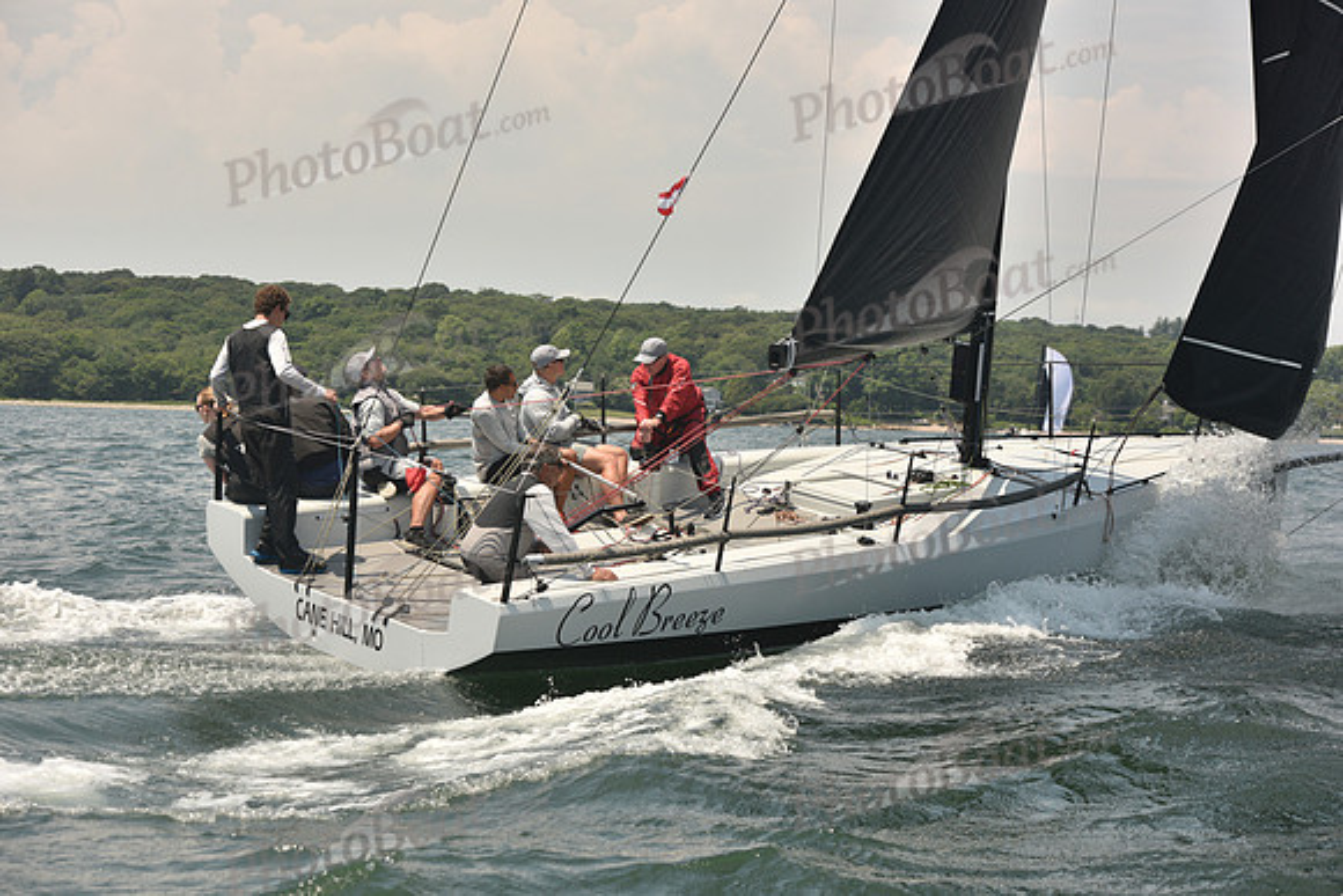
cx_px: 672
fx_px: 2612
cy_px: 448
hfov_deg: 28.8
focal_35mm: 70
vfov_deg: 19.5
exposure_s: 1/640
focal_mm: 70
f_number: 6.3
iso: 250
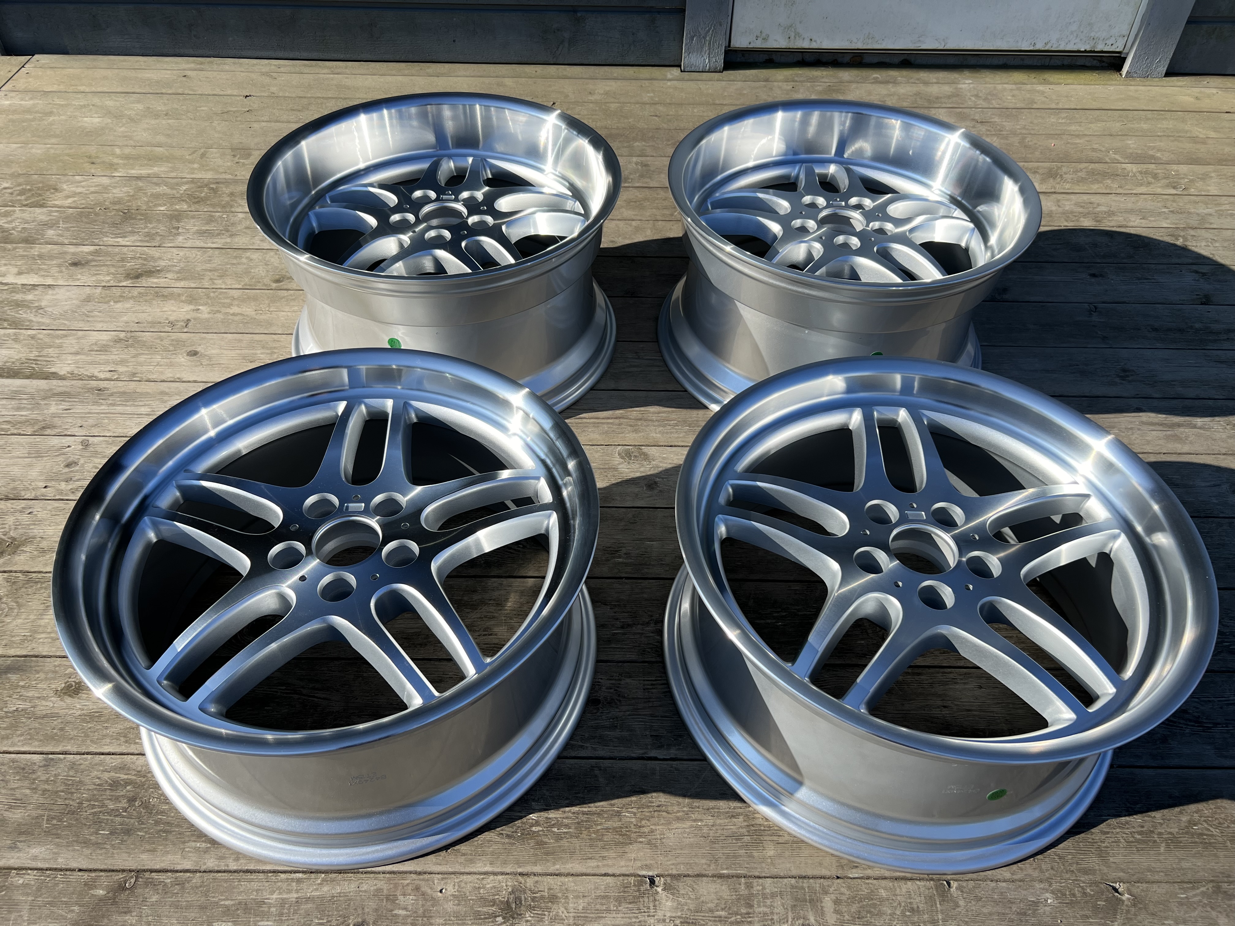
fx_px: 928
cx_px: 618
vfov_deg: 53.1
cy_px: 463
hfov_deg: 67.3
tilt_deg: -47.0
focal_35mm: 26
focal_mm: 5.7
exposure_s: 1/2632
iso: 50
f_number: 1.5
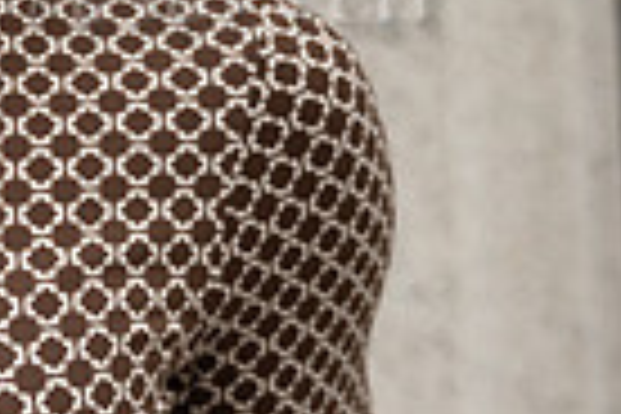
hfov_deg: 14.1
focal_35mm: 141
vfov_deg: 9.6
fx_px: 2432
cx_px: -153
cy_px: -97
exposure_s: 1/1250
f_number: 2.8
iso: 400
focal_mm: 33.5
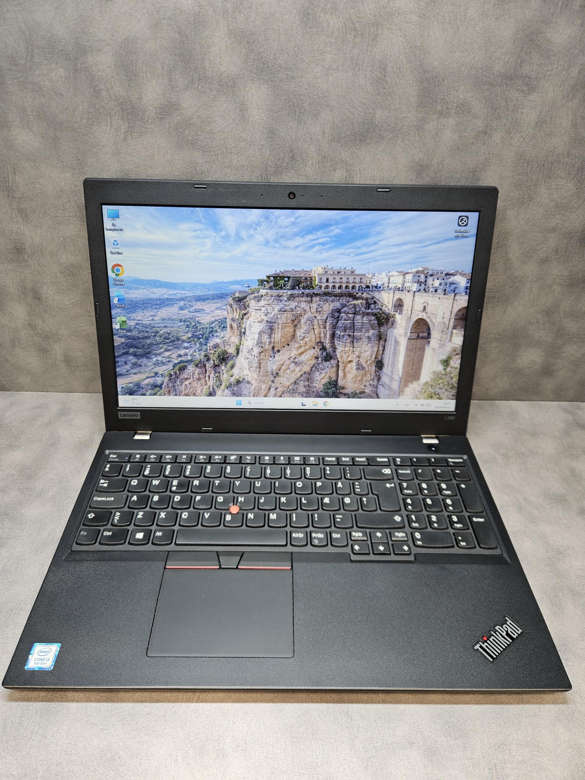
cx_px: 292
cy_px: 390
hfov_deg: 58.9
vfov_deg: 73.9
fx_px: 518
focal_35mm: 23
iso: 80
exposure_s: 1/50
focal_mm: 5.4
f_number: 1.8
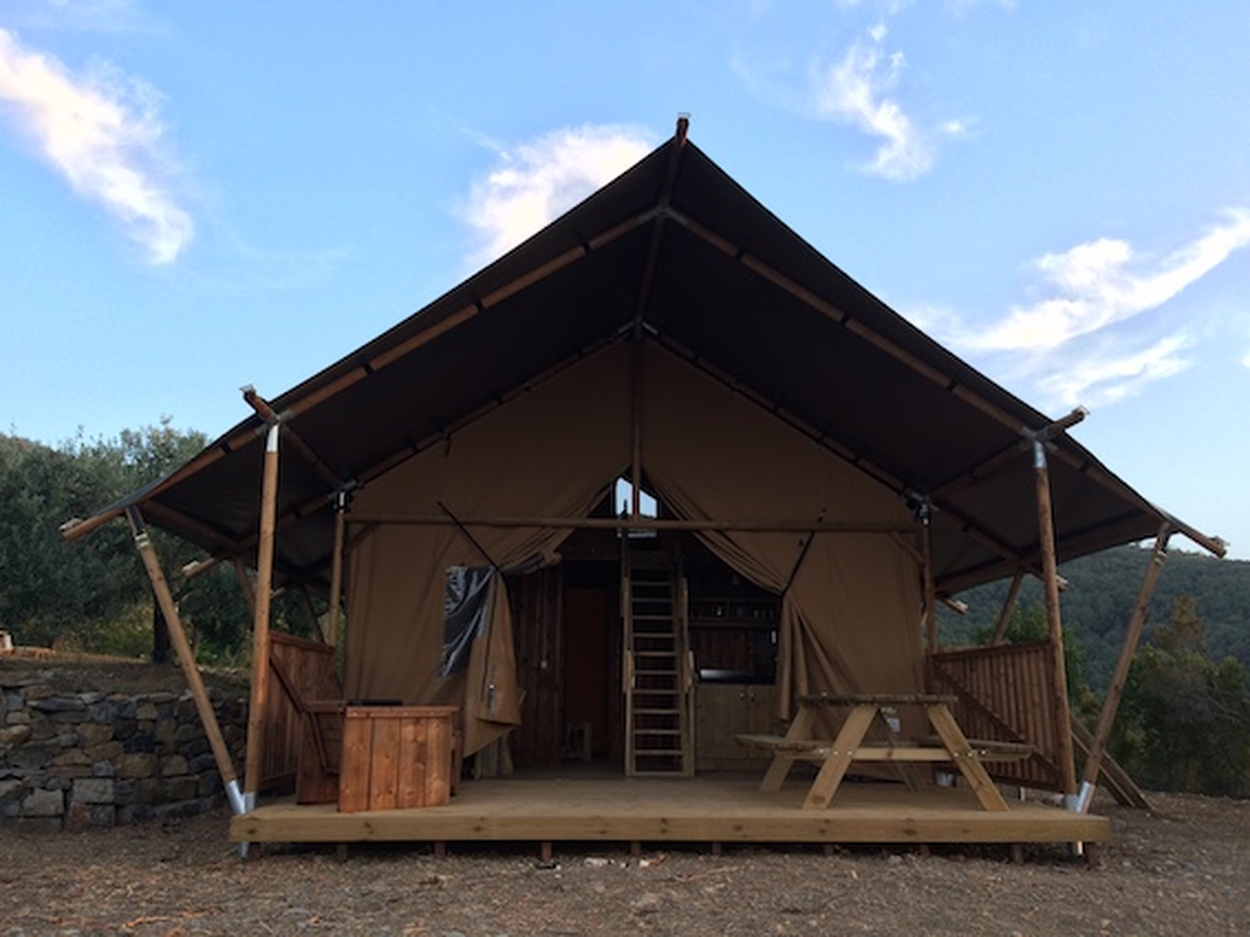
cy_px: 468
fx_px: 1047
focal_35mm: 29
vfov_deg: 48.2
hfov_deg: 61.7
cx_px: 625
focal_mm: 4.15
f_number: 2.2
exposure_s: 1/100
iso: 40
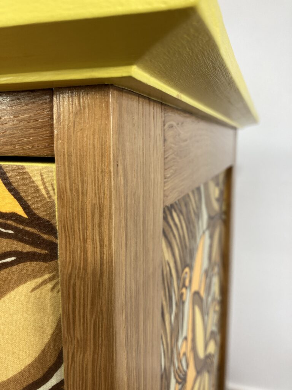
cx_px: 146
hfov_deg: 49.7
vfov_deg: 63.4
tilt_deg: -6.7
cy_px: 195
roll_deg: +0.4
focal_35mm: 28
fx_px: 315
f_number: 1.8
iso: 40
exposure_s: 1/100
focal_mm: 3.99
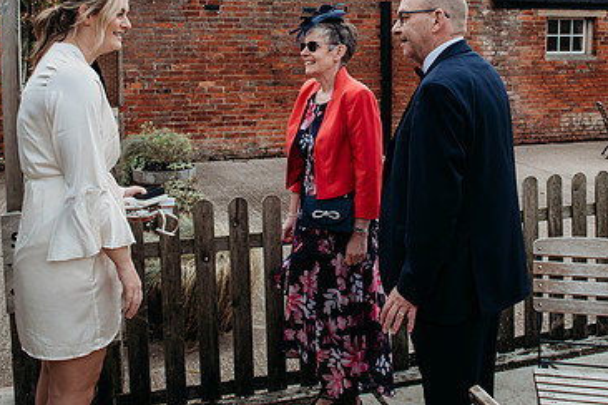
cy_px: 90
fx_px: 642
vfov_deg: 34.2
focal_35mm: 38
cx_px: 327
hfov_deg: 50.6
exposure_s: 1/200
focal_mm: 24
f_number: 5.6
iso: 110
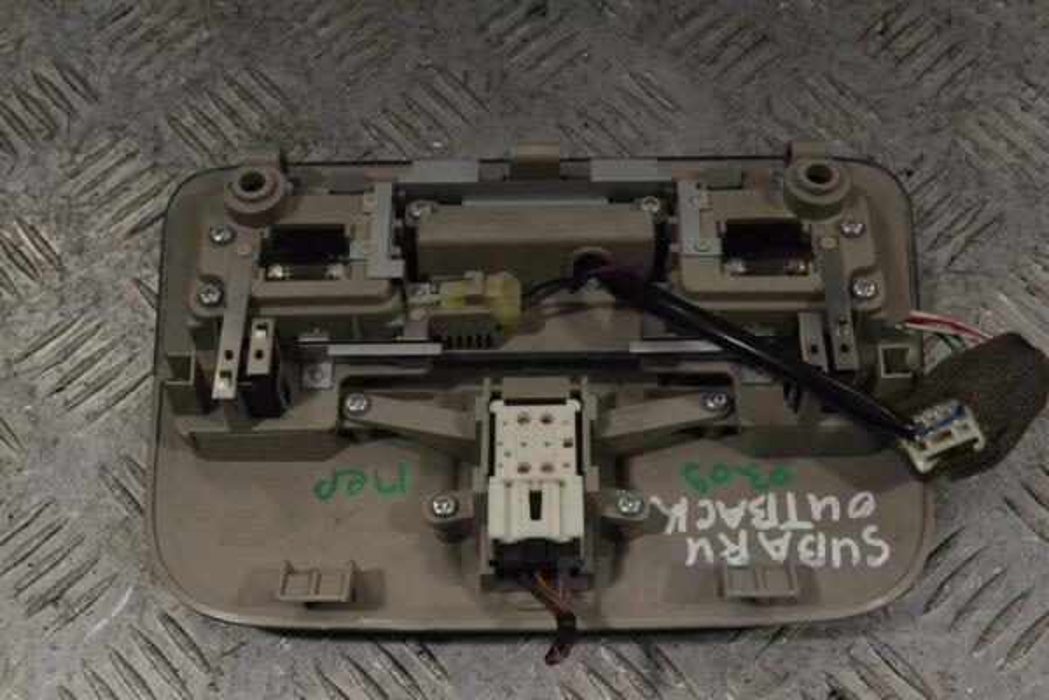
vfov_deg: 28.1
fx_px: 1399
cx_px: 524
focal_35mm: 48
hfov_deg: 41.1
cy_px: 350
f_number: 11
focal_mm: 32
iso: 3200
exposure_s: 1/500
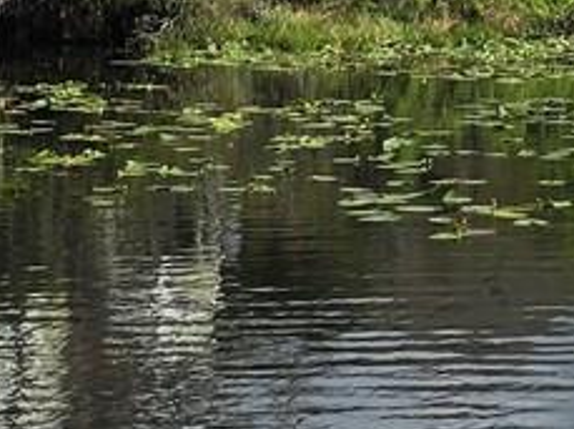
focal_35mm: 161
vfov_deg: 8.8
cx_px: 815
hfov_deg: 11.8
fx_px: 2665
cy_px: -324
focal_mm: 6.3
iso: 12
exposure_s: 1/1225
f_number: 1.7
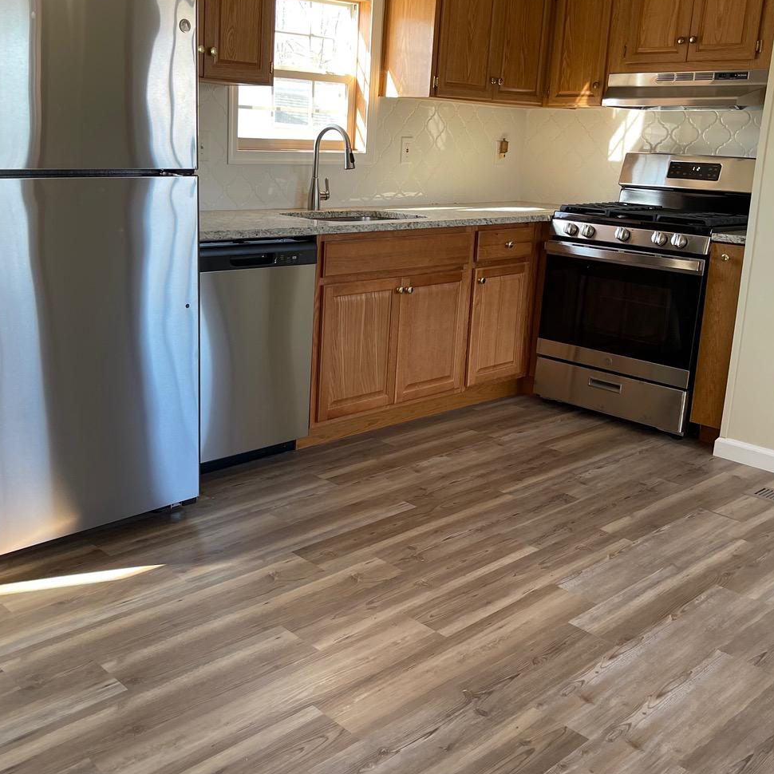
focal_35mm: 35
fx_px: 885
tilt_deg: -12.8
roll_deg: -2.1
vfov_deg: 47.1
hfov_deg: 47.1
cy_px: 334
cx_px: 326
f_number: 1.6
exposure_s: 1/121
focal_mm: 5.1
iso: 100
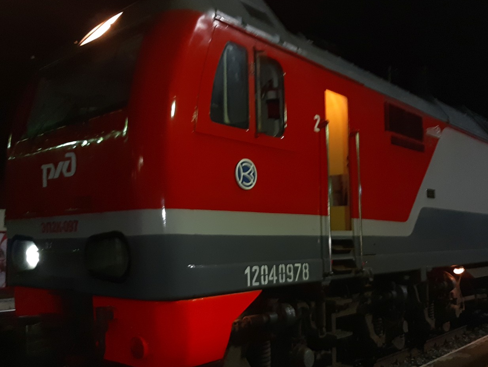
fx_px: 494
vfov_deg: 40.7
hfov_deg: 52.6
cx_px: 253
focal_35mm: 35
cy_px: 201
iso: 250
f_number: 1.7
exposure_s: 1/25
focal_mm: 3.93
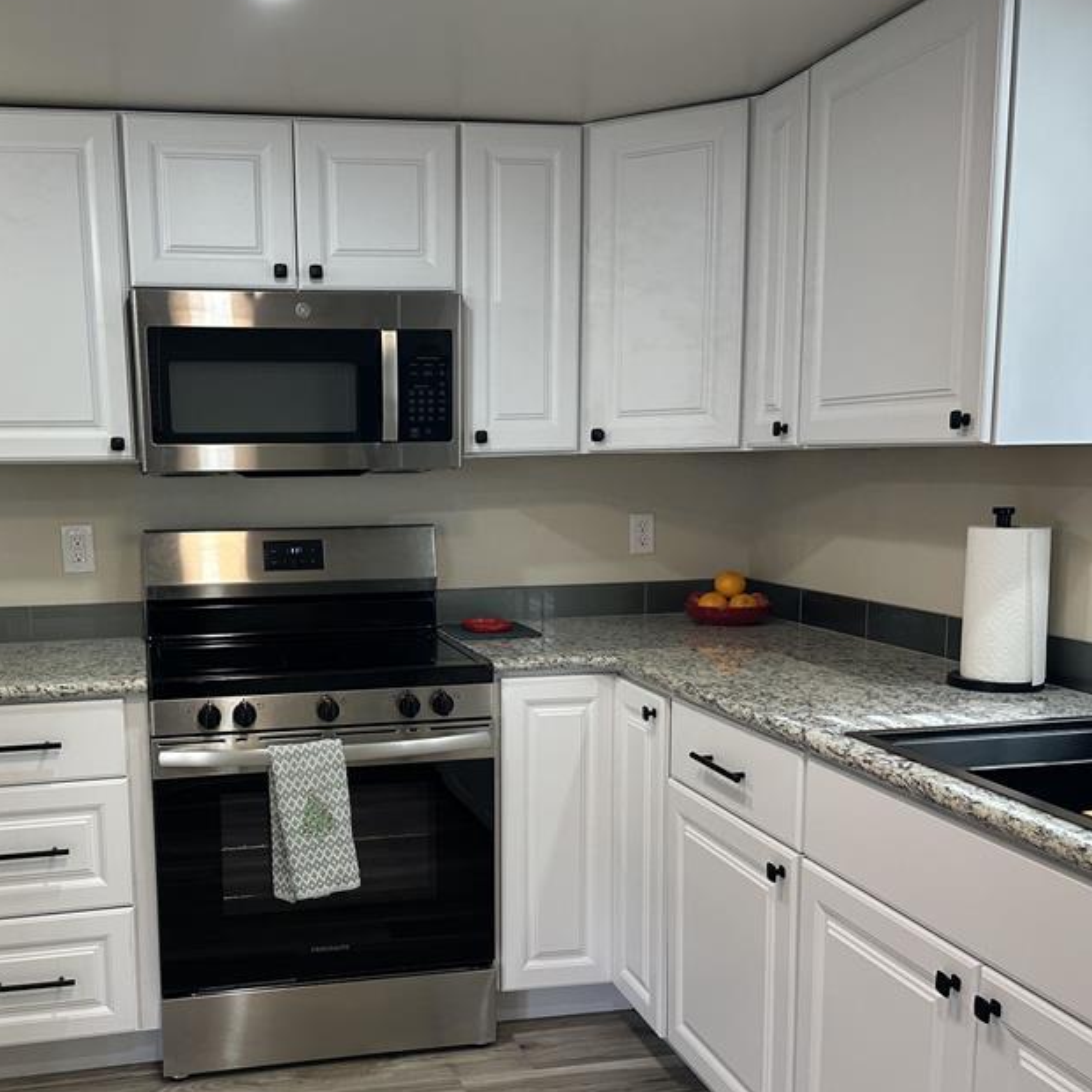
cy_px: 647
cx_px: 389
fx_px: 1249
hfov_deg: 46.7
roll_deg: +0.8
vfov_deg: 47.0
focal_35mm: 35
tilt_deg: -9.3
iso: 125
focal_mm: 6.86
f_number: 1.78
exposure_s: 1/120
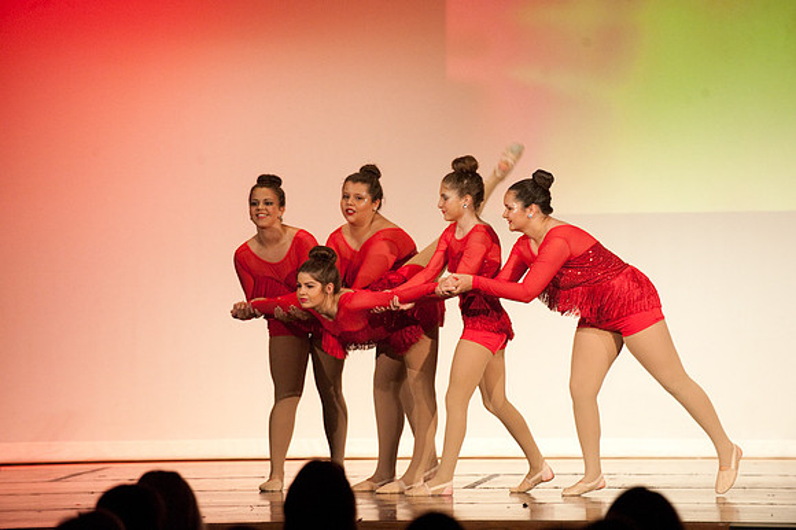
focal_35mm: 200
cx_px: 398
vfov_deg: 6.9
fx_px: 4420
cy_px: 265
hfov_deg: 10.3
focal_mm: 200
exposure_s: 1/200
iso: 3200
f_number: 4
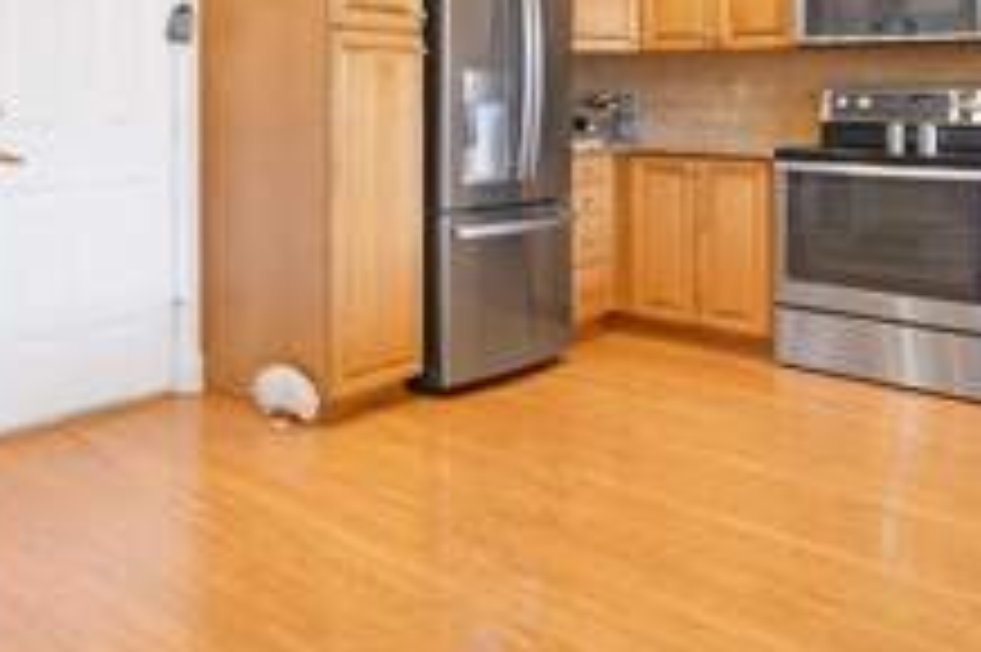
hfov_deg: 54.3
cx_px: 234
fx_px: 899
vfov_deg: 38.3
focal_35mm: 33
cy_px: 124
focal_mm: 10
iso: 320
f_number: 11
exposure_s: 2.5
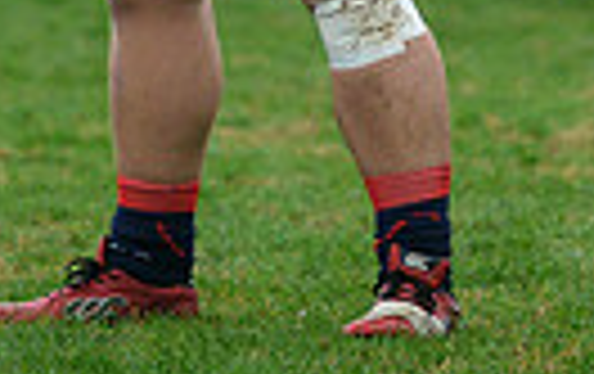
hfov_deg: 2.3
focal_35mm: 895
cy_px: -385
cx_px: 99
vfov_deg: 1.5
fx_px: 14513
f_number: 2.8
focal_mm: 200
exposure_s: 1/500
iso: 2000
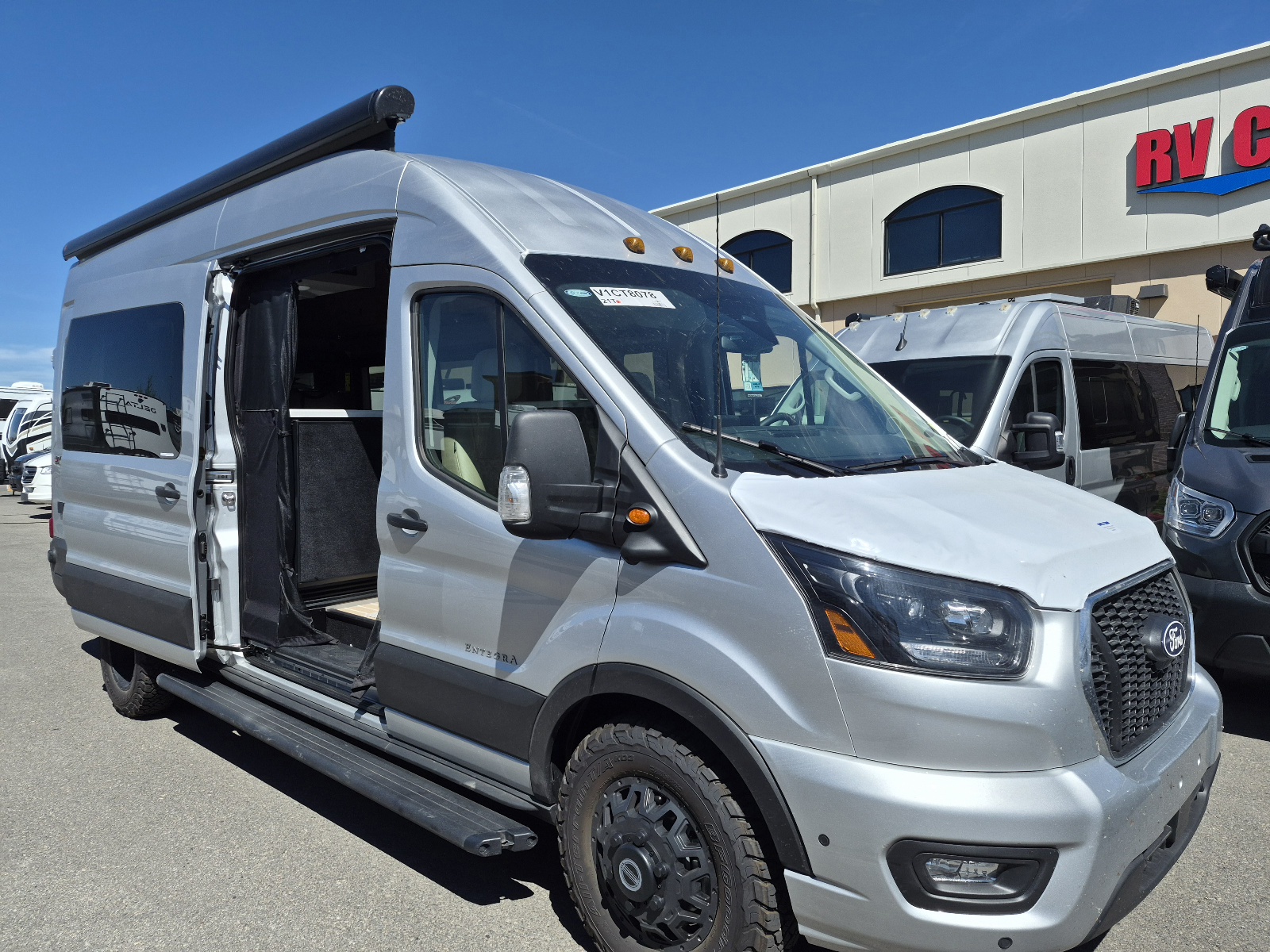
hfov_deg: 73.9
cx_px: 635
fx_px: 844
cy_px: 476
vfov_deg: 58.9
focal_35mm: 23
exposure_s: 1/10000
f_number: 1.8
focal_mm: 5.4
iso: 64
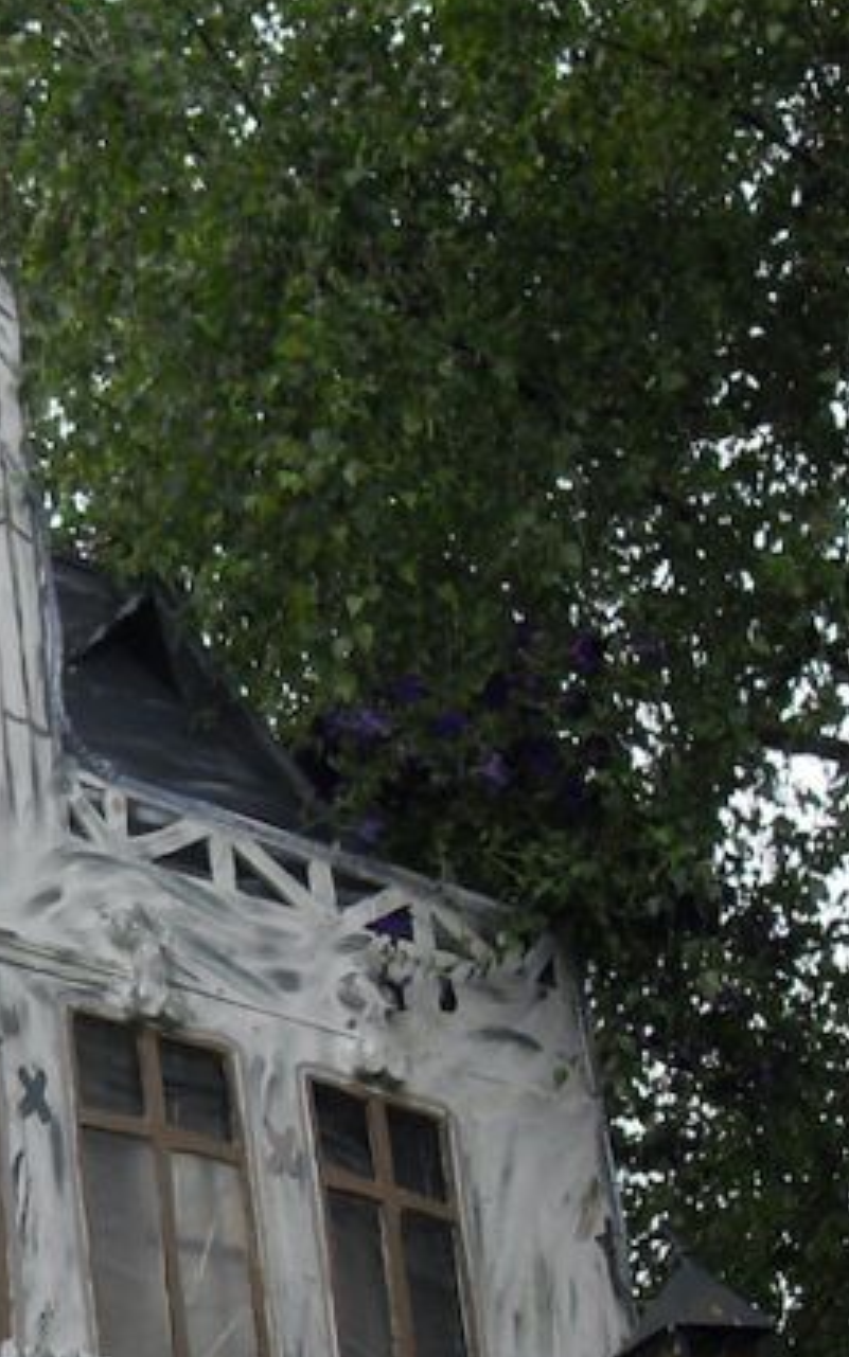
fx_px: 3479
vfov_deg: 21.7
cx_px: -397
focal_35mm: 94
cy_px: 1182
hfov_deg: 13.2
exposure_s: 1/350
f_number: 2.8
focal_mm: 6.3
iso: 80
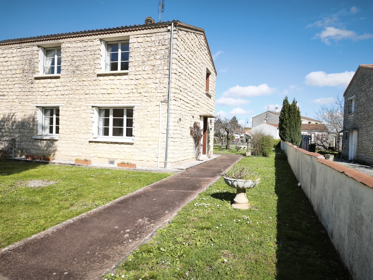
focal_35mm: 23
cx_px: 186
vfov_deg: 58.9
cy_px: 140
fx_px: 248
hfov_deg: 73.9
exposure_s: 1/2093
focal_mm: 6.45
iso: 50
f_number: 1.62
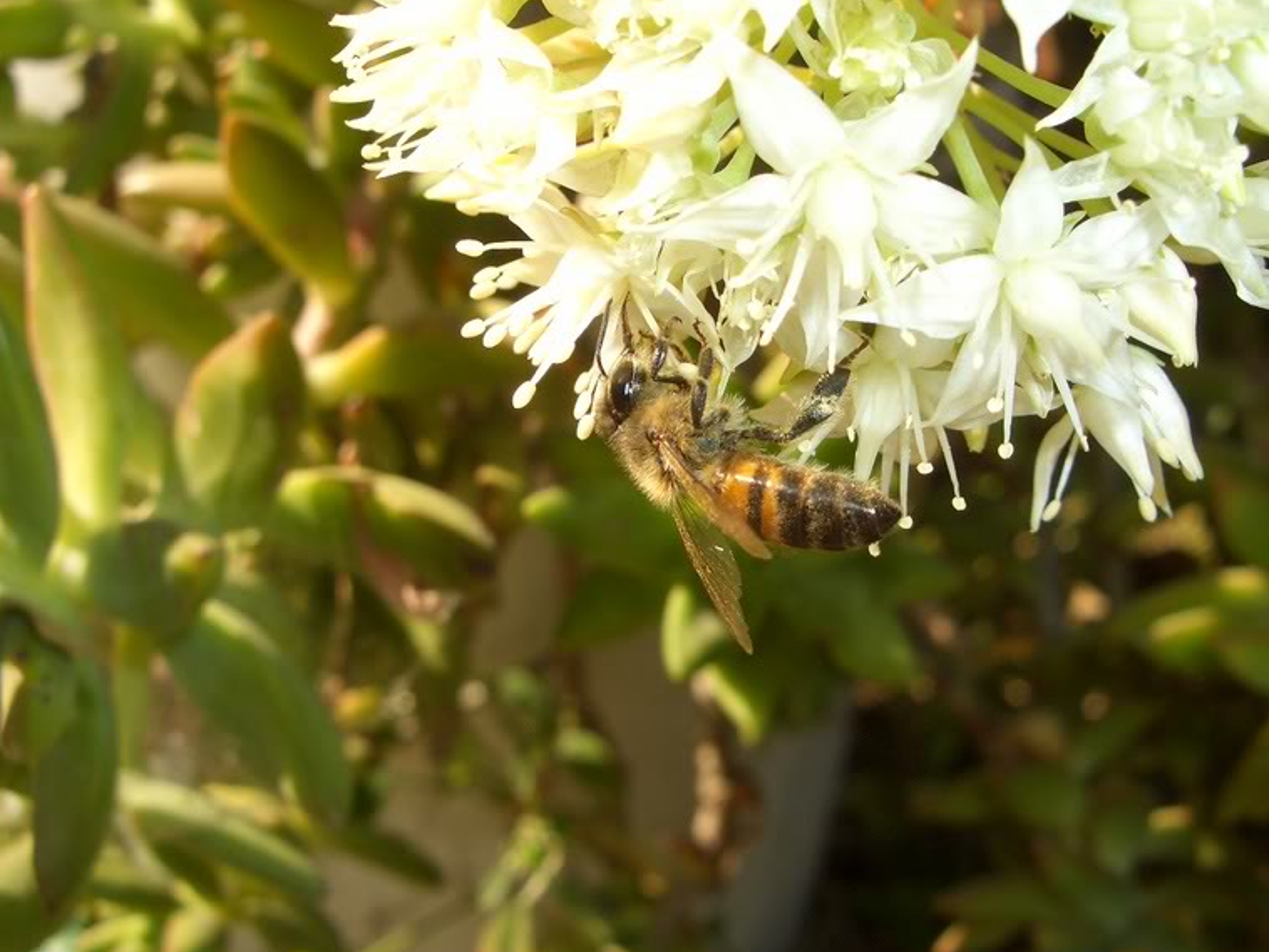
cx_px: 614
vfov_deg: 36.8
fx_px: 1430
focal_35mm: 39
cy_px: 460
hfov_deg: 47.8
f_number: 4.3
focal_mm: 5.8
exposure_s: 1/320
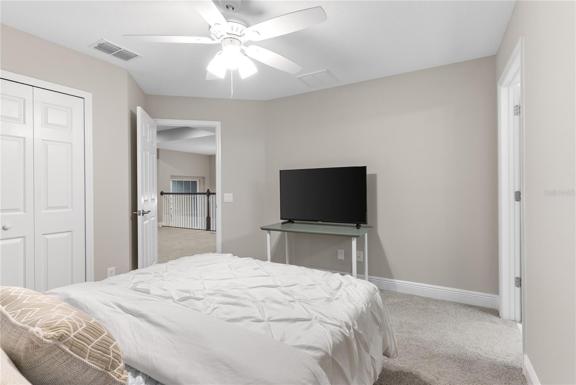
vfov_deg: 70.5
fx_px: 272
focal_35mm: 17
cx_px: 288
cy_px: 192
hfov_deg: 93.3
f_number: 8
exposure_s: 1/2
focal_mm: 17
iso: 400
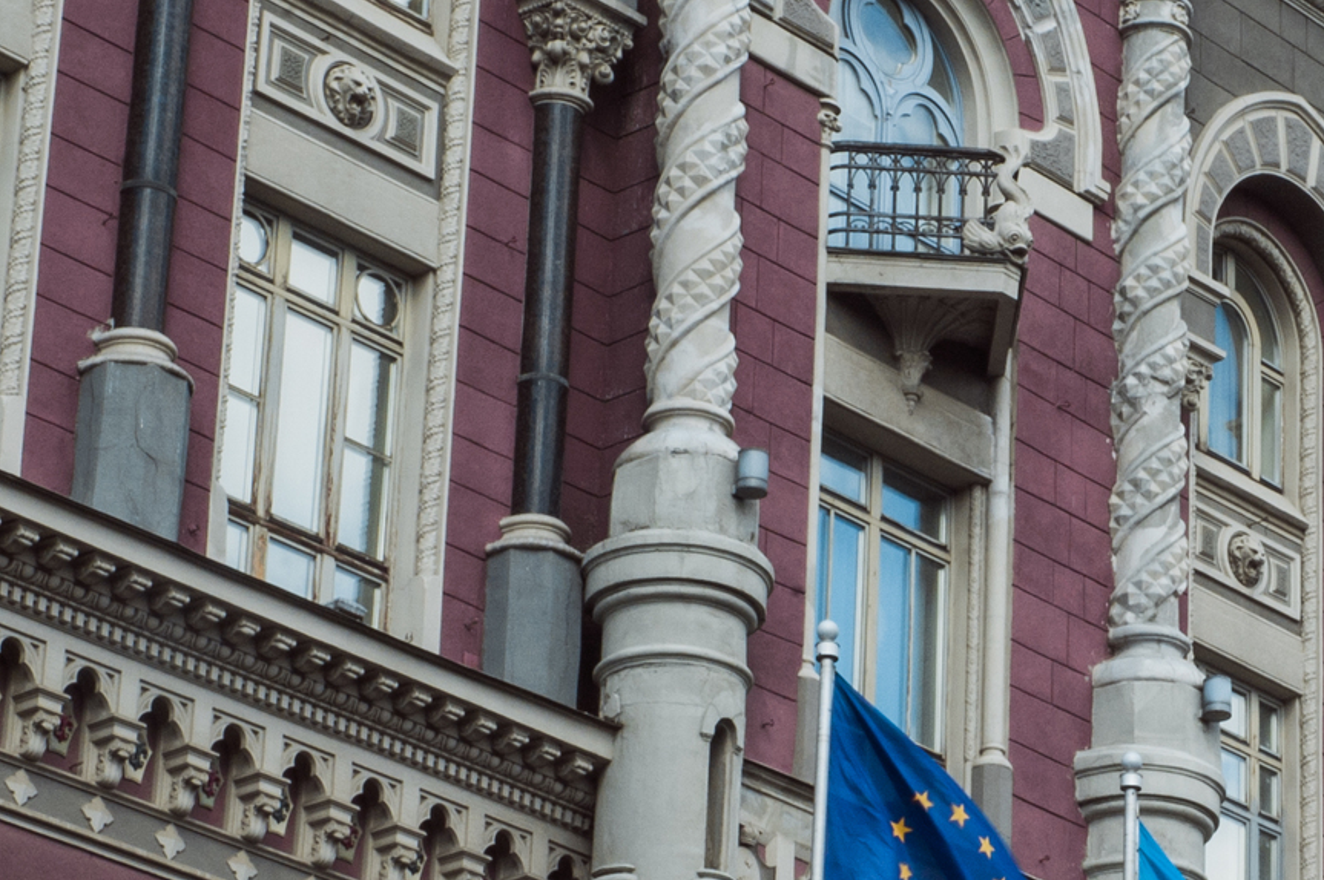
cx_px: 1232
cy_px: 762
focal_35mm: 139
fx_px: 5108
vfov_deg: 9.8
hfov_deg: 14.6
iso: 200
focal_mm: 40
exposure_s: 1/30
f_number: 25
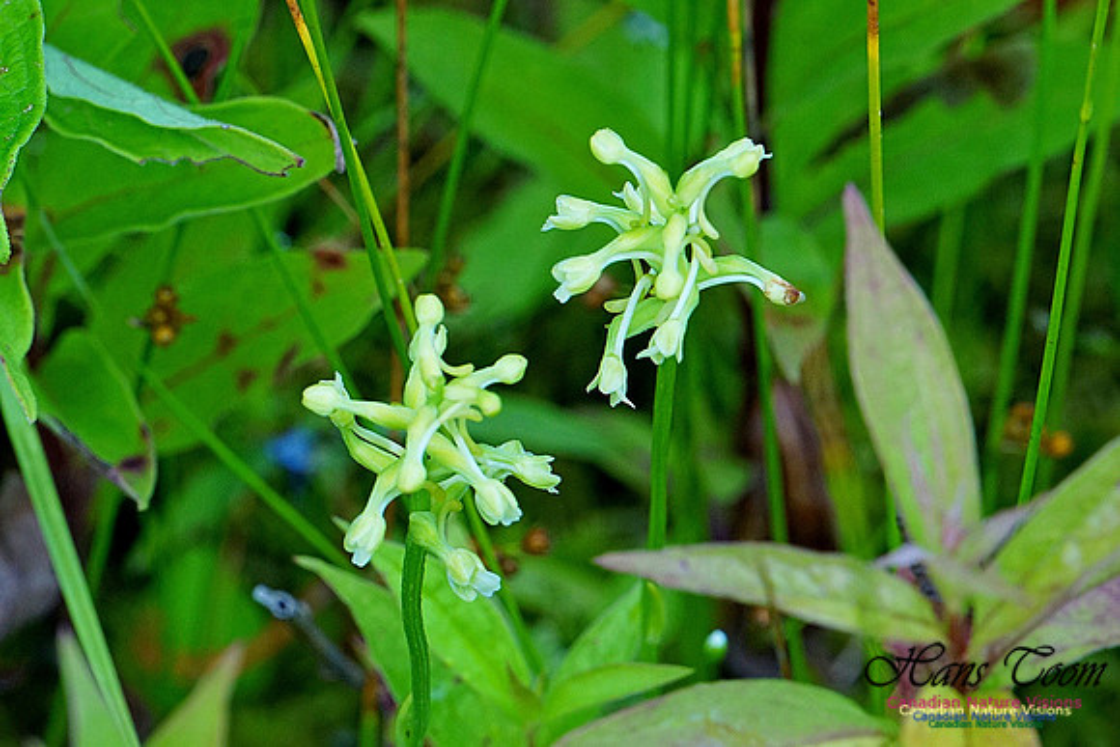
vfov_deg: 4.4
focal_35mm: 315
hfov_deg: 6.5
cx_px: 560
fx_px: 9802
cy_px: 374
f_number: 14
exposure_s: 1/100
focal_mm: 210
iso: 1000
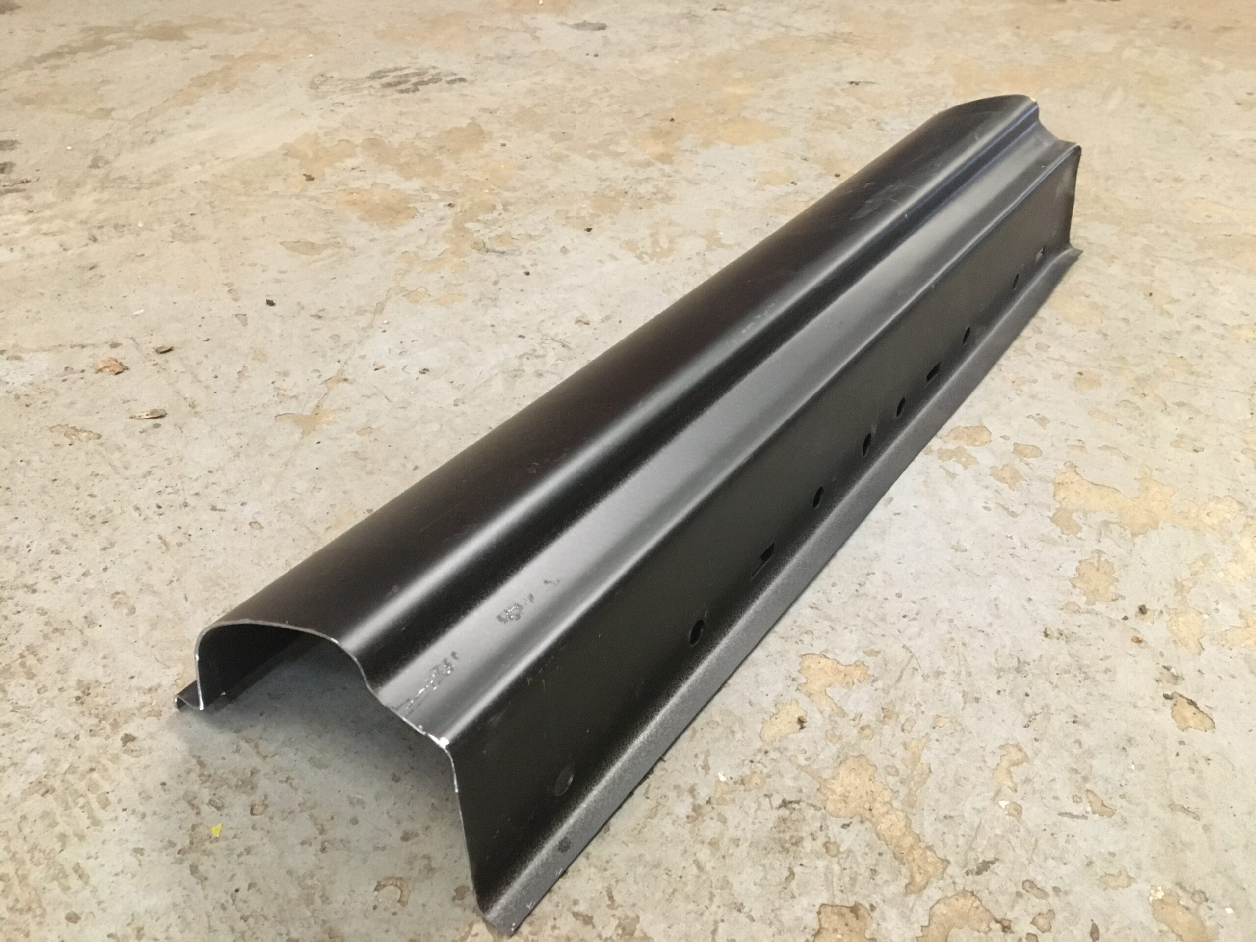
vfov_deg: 48.2
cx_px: 628
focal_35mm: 29
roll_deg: -2.8
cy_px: 471
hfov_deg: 61.7
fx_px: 1052
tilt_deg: -35.9
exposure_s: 1/17
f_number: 2.2
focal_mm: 4.15
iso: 250
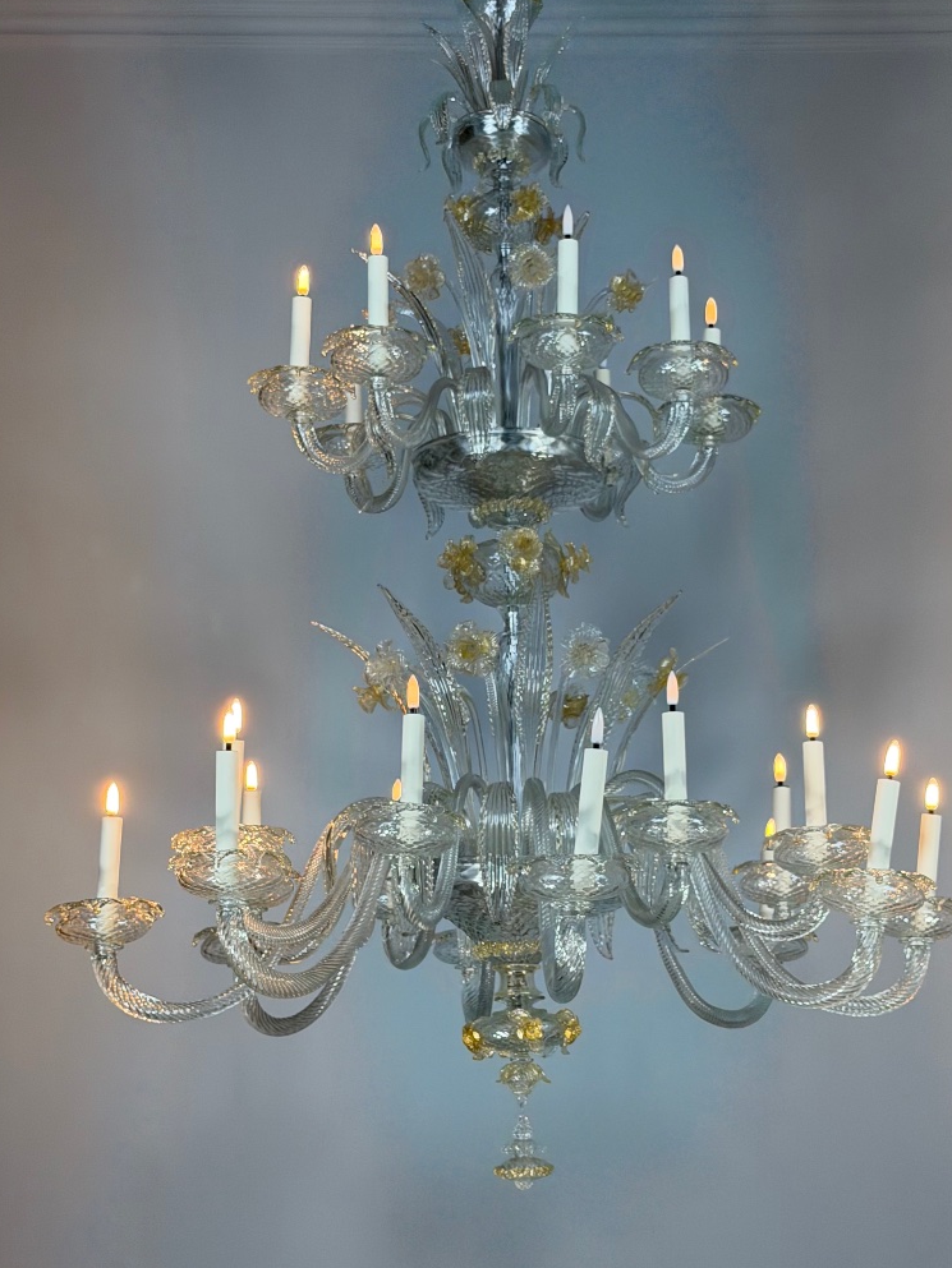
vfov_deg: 33.2
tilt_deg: +12.0
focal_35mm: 58
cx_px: 516
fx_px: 2126
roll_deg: +1.0
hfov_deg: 25.2
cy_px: 655
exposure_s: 1/100
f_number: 1.78
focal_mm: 6.76
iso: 64
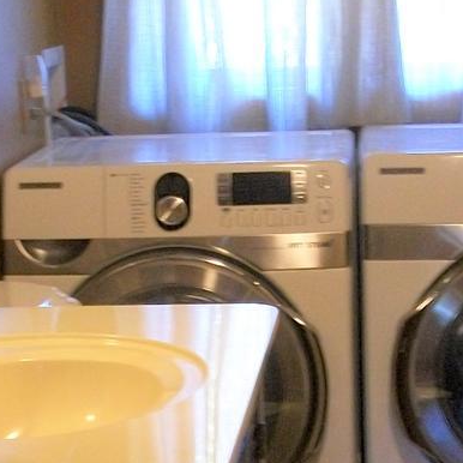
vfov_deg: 14.0
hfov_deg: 14.2
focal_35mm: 123
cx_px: 253
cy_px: 427
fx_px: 1861
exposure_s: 1/8
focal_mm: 6.3
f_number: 3.1
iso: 185
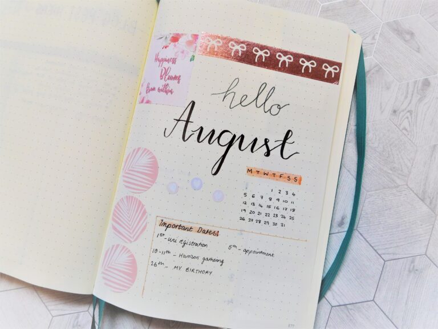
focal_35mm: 25
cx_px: 219
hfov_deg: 69.4
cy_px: 164
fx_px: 316
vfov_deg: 54.9
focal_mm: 4.5
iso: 125
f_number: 3.4
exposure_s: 1/40
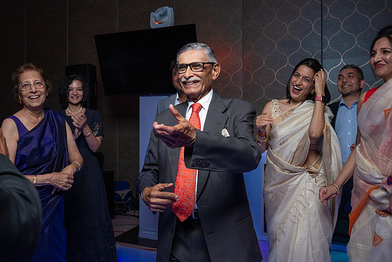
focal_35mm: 33
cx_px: 175
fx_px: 364
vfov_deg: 39.5
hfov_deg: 56.5
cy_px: 117
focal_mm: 29
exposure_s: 1/200
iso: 2000
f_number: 5.6
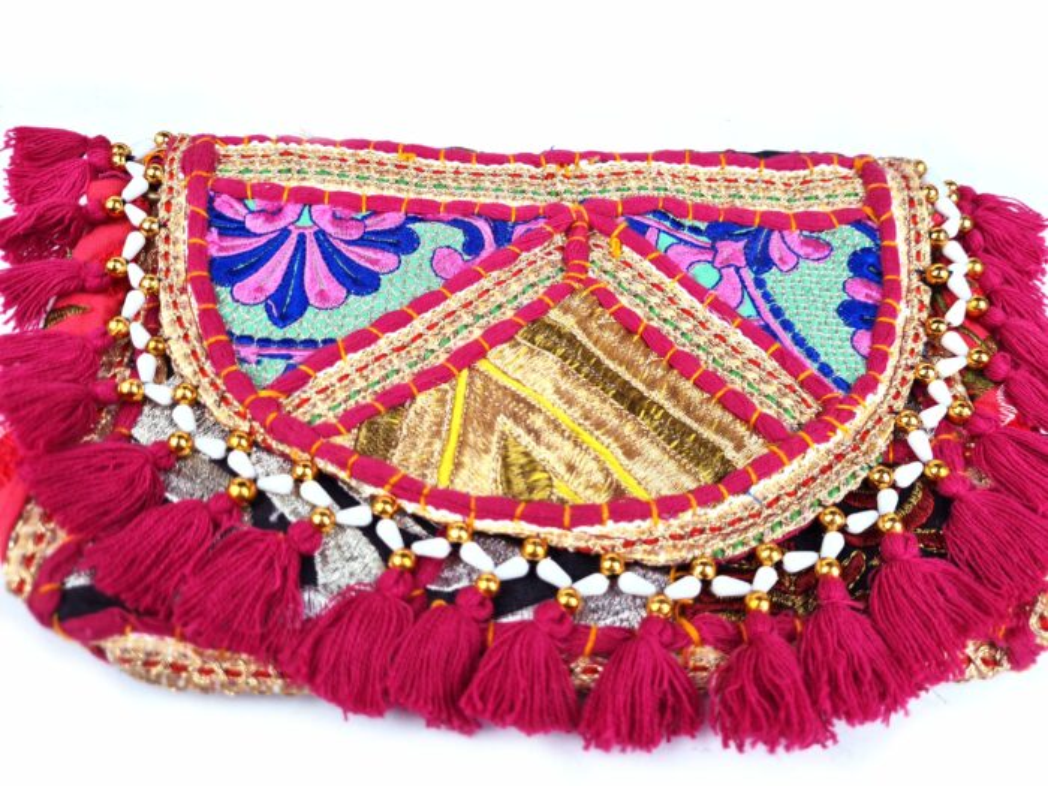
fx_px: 787
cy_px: 393
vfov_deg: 53.1
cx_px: 524
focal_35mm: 26
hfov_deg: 67.3
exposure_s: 1/120
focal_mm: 5.4
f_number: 1.8
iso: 50
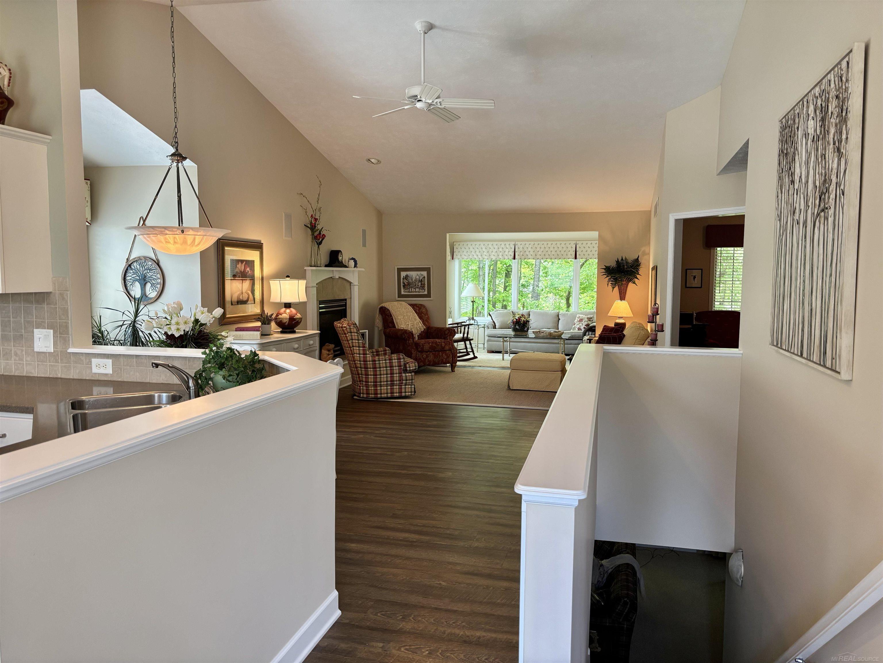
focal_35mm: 26
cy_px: 332
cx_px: 442
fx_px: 663
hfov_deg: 67.3
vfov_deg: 53.1
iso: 125
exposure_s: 1/120
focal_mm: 5.96
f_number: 1.6
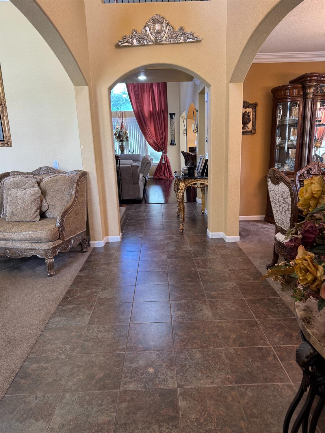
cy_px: 216
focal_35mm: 24
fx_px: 300
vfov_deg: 71.6
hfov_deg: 56.8
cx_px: 162
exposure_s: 1/60
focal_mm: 6.76
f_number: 1.78
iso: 200
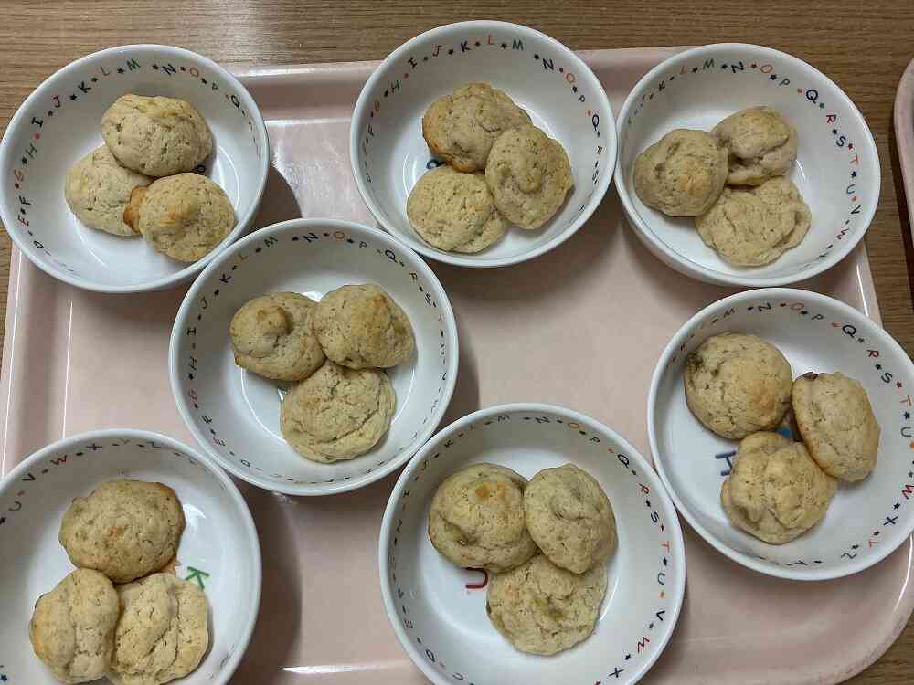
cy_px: 342
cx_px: 457
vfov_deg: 48.2
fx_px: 766
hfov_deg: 61.7
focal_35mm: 29
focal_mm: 3
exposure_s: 1/120
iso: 64
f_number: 1.8
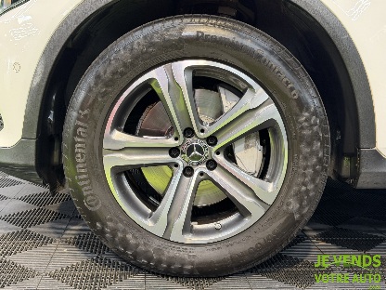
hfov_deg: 39.7
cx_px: 193
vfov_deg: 30.3
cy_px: 145
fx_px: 535
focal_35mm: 48
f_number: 1.78
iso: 160
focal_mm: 6.76
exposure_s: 1/50
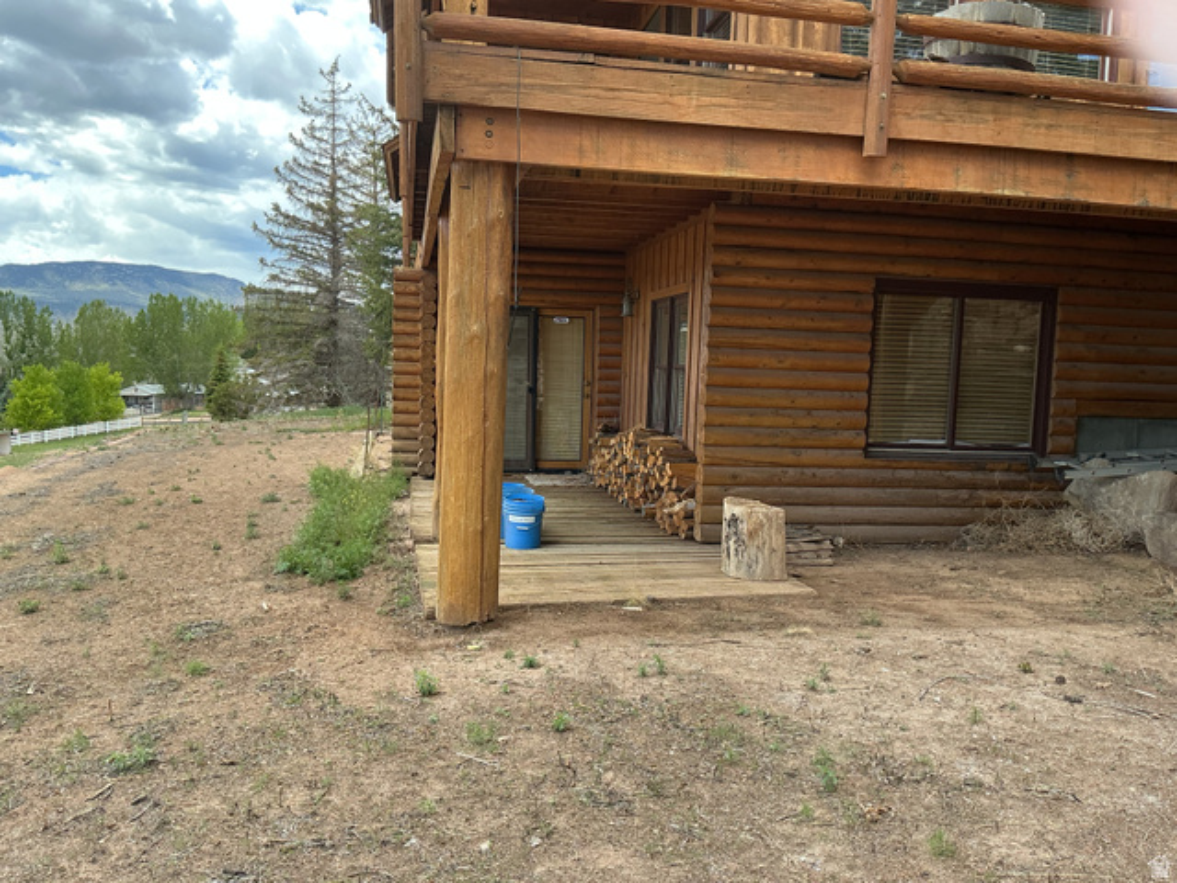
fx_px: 986
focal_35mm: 29
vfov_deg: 48.2
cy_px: 442
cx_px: 588
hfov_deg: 61.7
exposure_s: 1/351
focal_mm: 3
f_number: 1.8
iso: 25
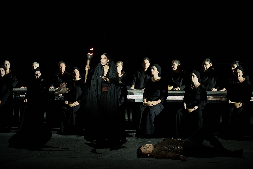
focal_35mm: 200
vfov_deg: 6.9
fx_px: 1406
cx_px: 126
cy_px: 84
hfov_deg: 10.3
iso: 3200
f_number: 2.8
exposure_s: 1/250
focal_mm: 200
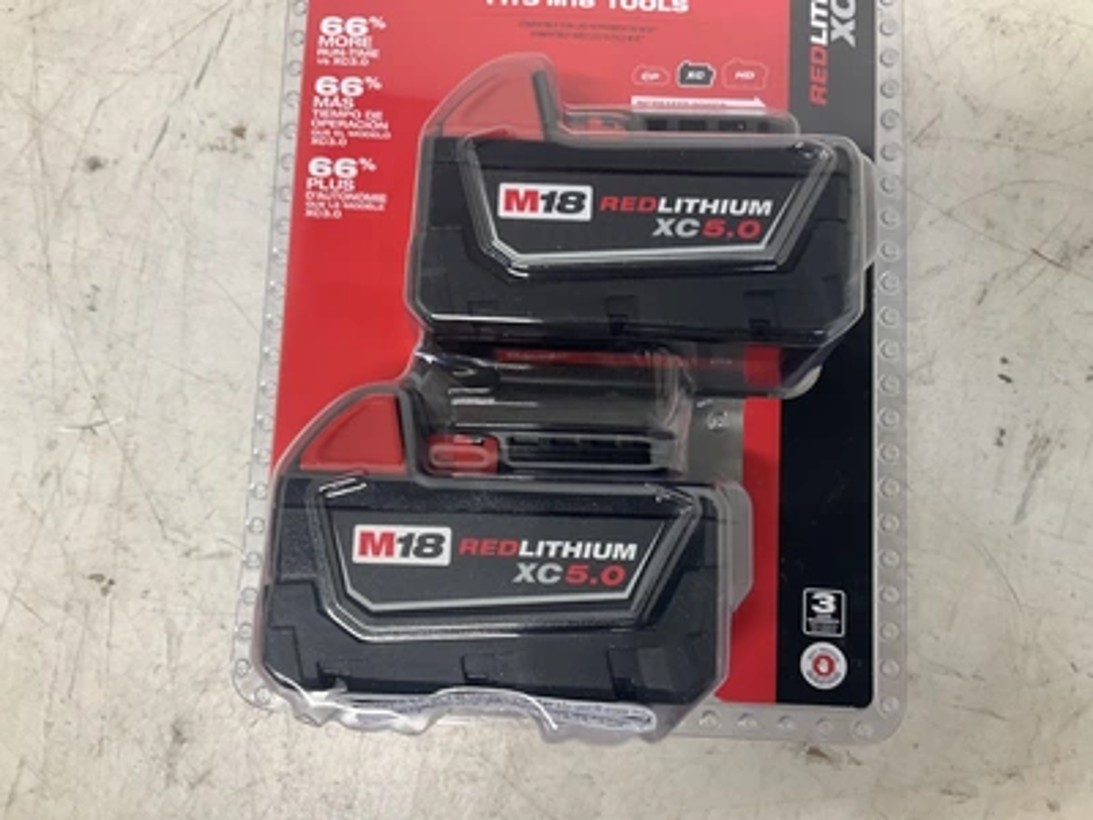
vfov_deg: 48.2
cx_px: 546
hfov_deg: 61.7
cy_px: 410
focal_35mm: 29
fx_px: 916
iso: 64
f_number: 1.8
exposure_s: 1/120
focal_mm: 3
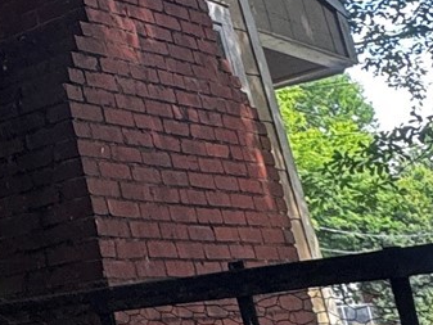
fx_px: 1064
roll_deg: +8.2
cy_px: 32
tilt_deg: +19.6
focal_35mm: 85
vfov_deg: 17.1
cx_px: -244
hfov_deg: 19.6
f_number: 2.2
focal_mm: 2.22
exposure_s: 1/99
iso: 100
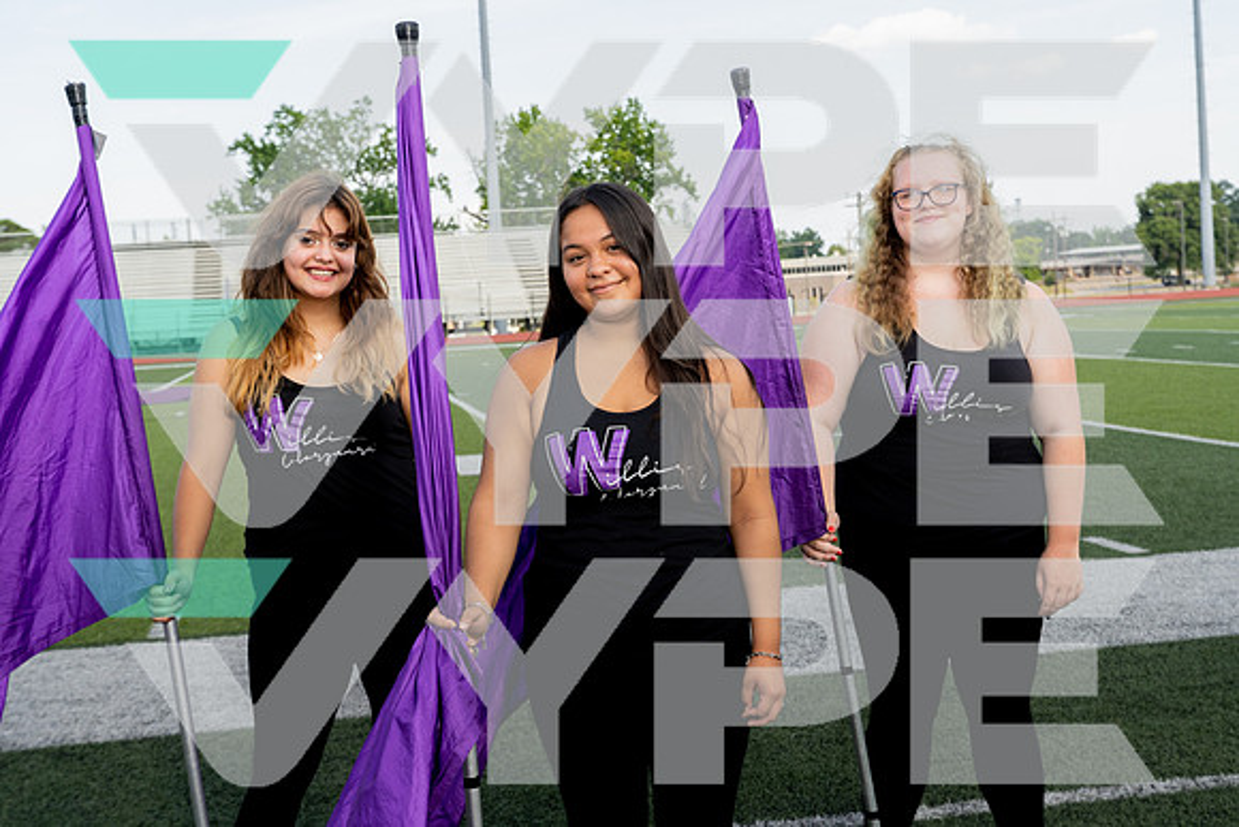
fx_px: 1824
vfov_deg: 25.5
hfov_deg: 37.5
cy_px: 414
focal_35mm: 53
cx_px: 620
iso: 320
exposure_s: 1/250
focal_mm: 53
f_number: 7.1
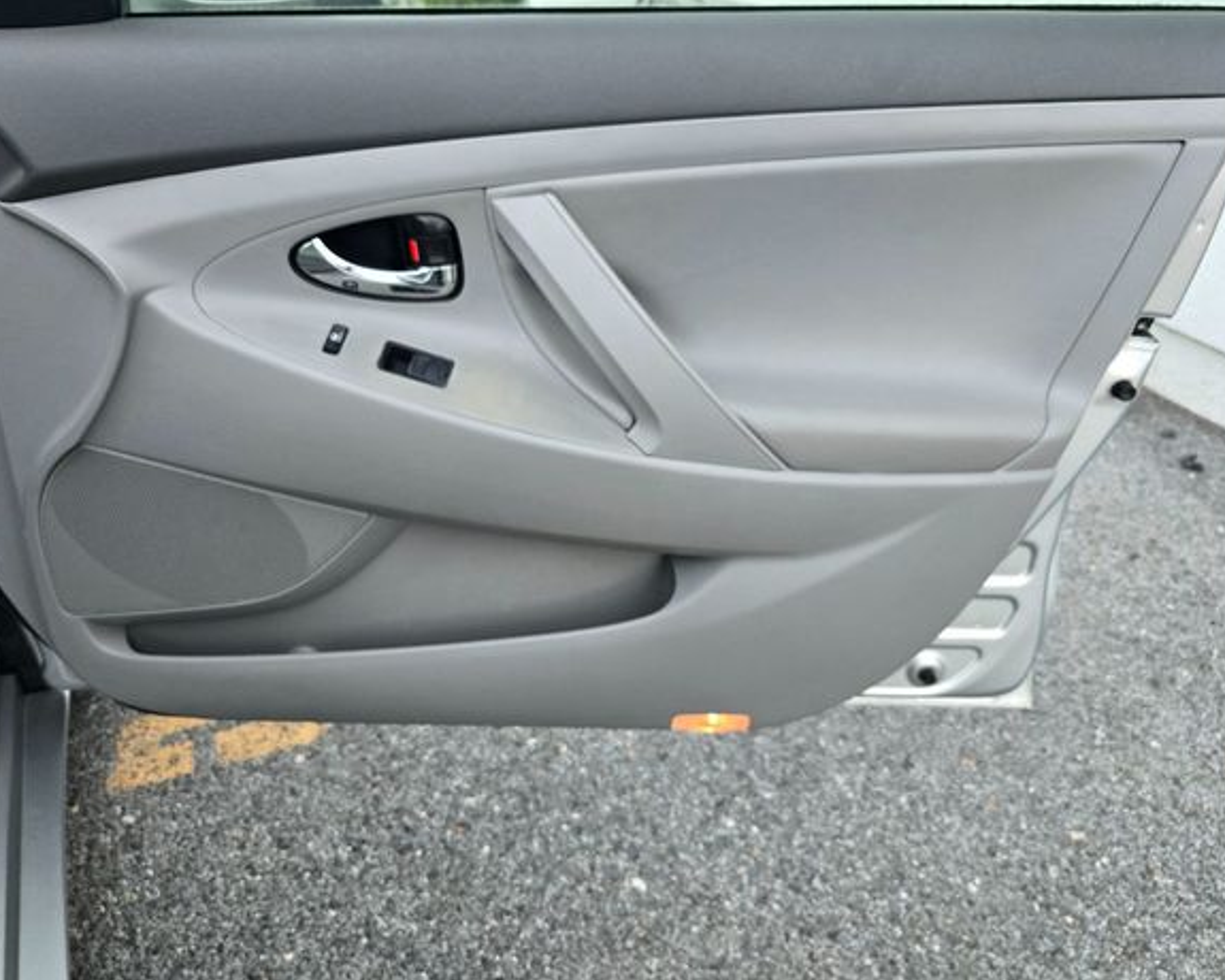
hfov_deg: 68.0
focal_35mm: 25
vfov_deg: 56.8
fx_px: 906
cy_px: 505
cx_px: 567
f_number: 1.7
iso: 125
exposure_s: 1/180
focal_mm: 6.3
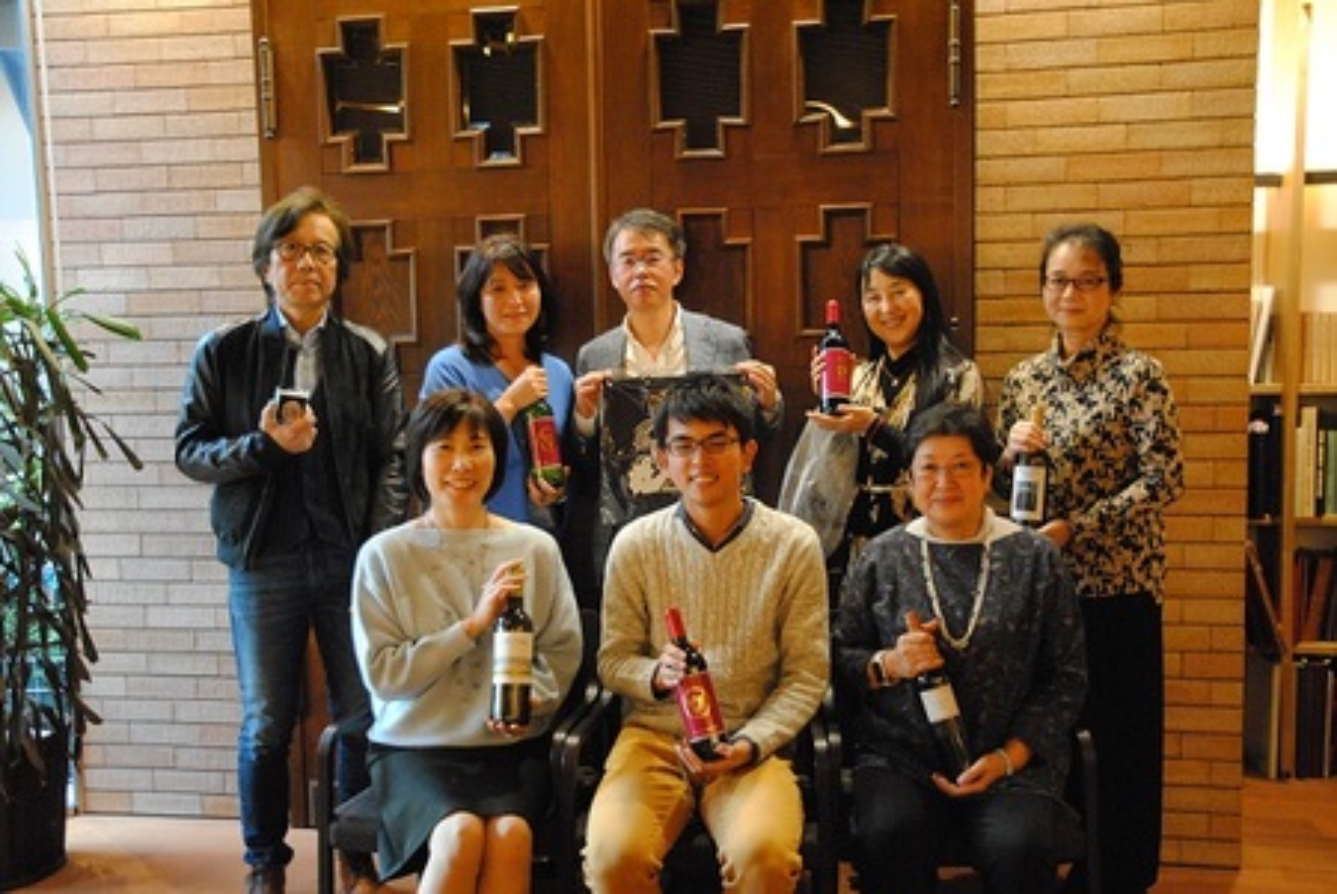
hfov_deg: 53.1
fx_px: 1338
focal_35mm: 36
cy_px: 447
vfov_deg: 37.0
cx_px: 668
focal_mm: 24
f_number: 4
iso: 1600
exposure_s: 1/15
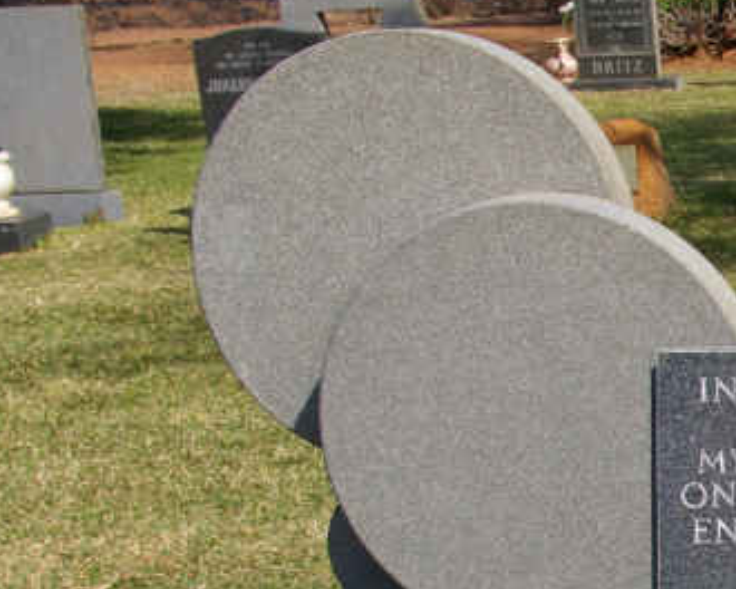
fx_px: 1989
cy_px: 551
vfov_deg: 16.6
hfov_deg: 19.2
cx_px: 995
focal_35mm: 91
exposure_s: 1/350
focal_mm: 23
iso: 200
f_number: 8
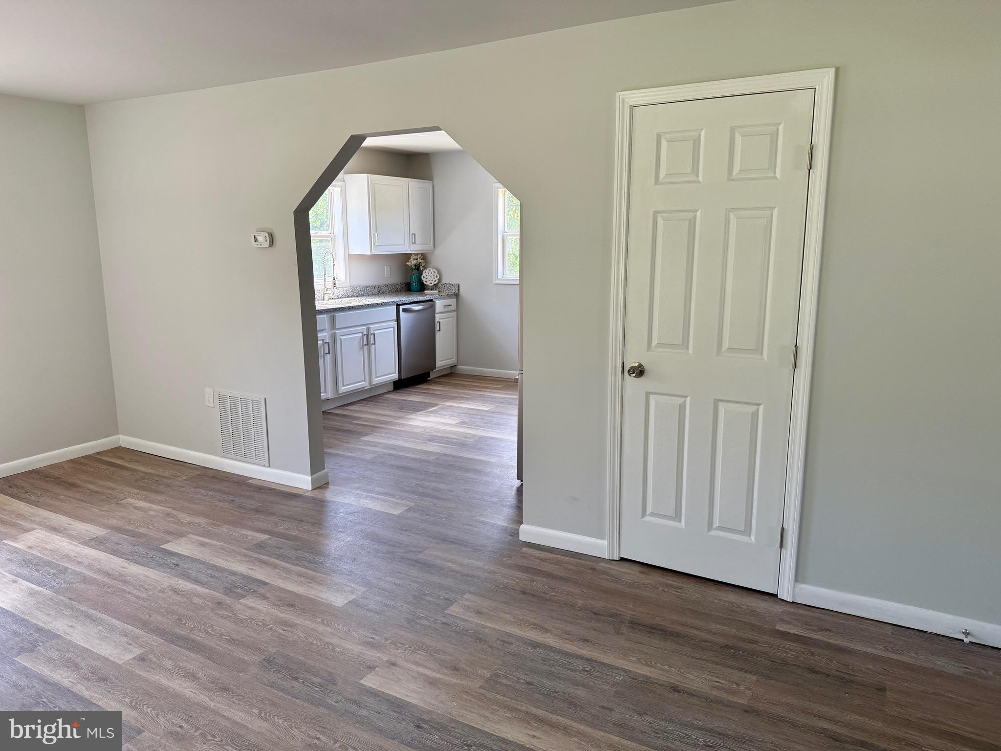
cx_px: 500
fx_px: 694
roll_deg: +0.1
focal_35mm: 24
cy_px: 376
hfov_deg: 71.6
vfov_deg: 56.8
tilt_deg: -11.6
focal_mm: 6.76
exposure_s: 1/184
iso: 125
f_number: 1.78
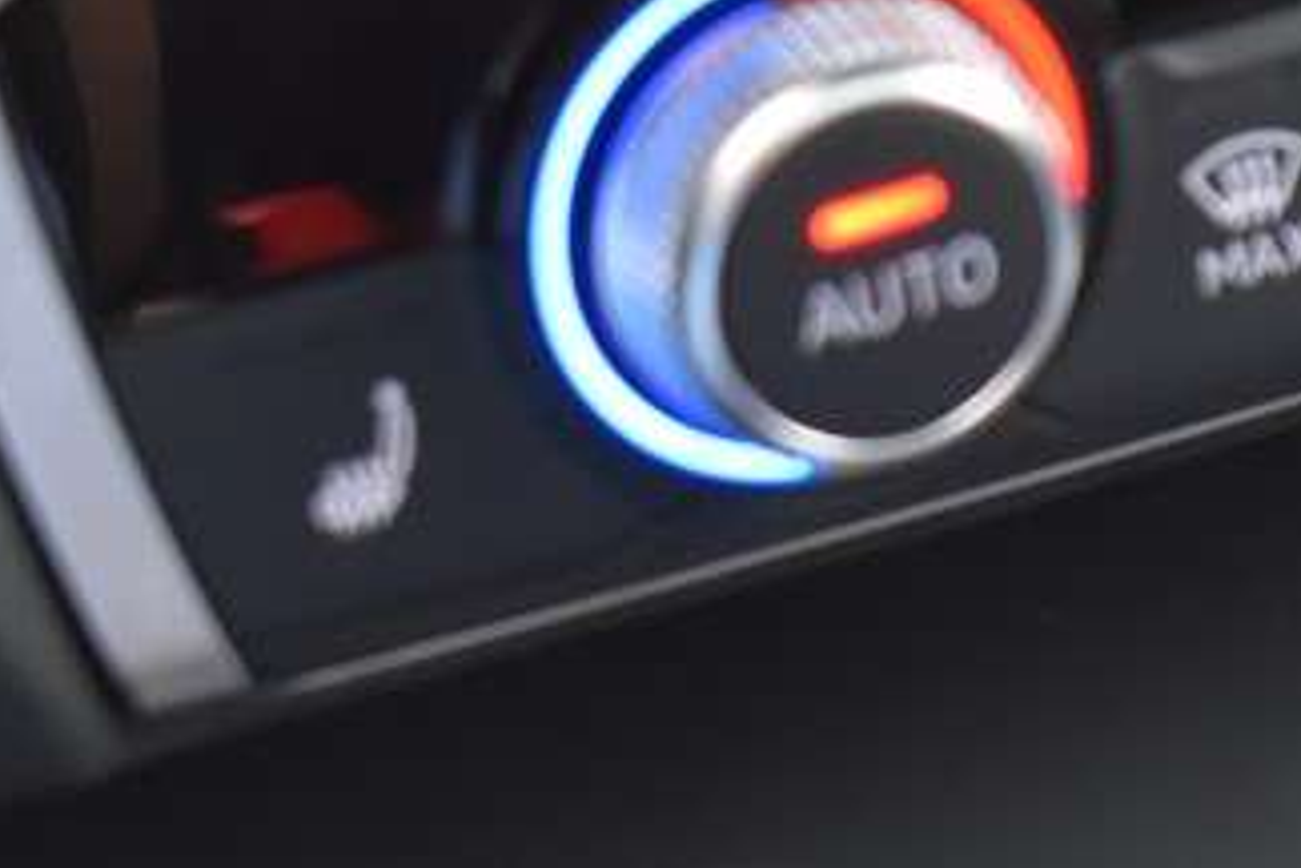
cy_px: 1234
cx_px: 1843
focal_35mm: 261
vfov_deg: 5.2
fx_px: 9416
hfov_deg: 7.8
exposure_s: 1/60
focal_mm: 55
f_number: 5.6
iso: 1400
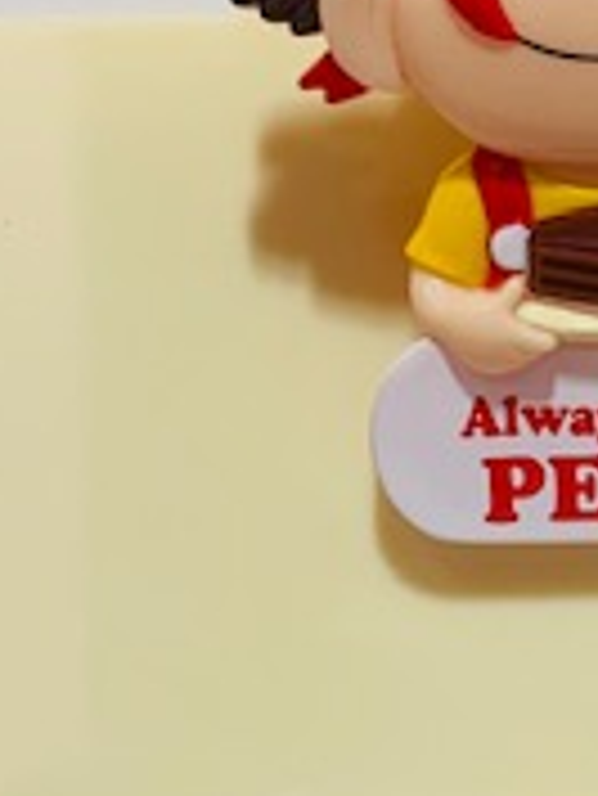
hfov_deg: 15.4
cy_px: 935
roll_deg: +1.4
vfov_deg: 19.7
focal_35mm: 94
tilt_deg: -12.3
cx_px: 616
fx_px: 2163
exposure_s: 1/50
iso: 100
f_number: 1.8
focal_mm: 4.25
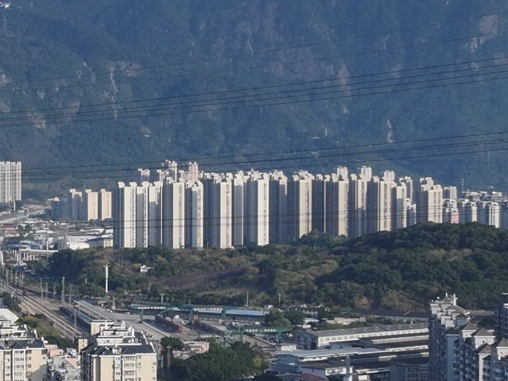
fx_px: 2098
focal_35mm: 143
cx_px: -130
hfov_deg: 13.4
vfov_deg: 10.4
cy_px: 234
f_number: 8
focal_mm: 12.29
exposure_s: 1/240
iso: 100
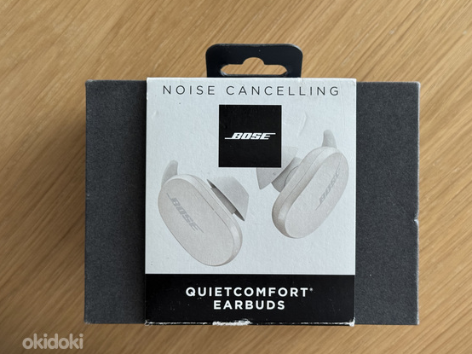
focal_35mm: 52
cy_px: 179
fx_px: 709
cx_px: 254
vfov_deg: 28.0
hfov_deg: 36.8
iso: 200
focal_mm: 6.76
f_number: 1.78
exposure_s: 1/60
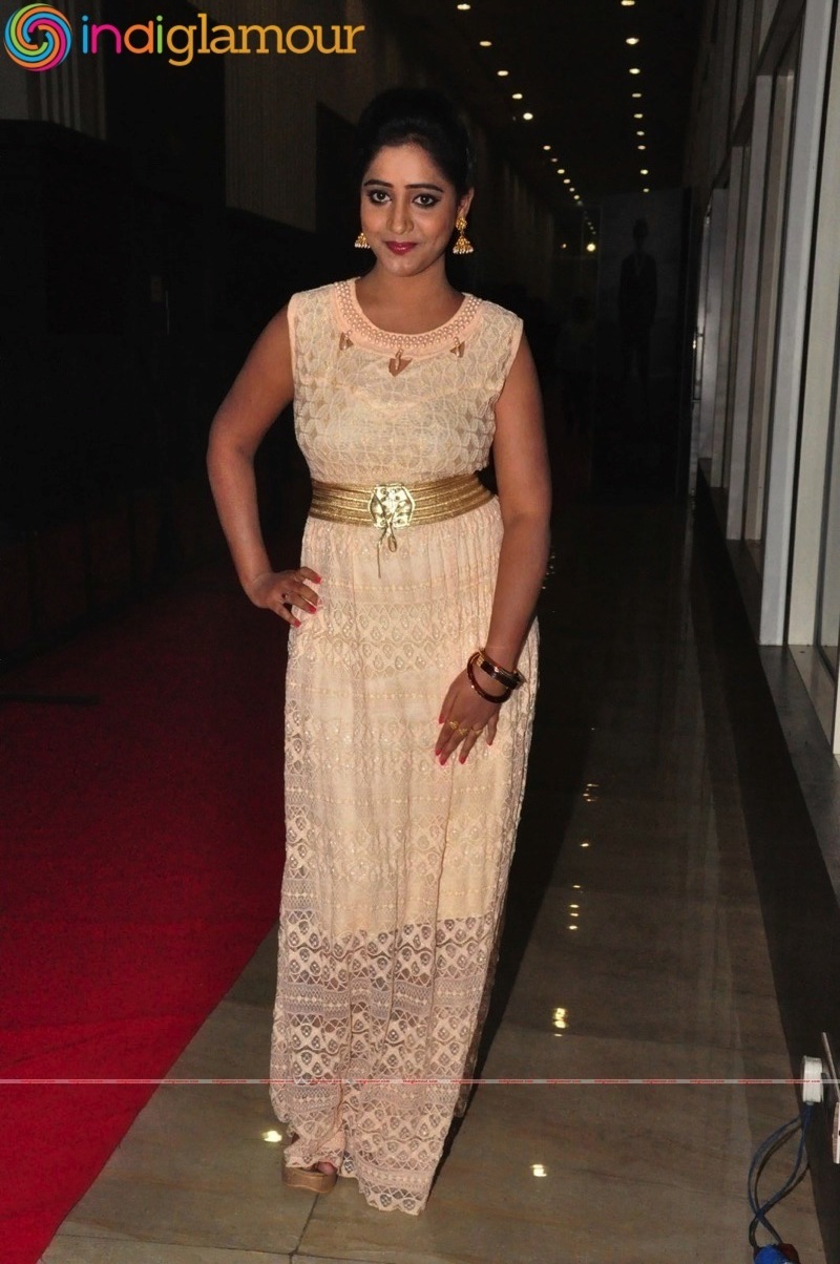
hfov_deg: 29.8
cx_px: 420
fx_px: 1579
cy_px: 632
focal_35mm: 45
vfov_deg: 43.6
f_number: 7.1
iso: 3200
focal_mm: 30
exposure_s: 1/125
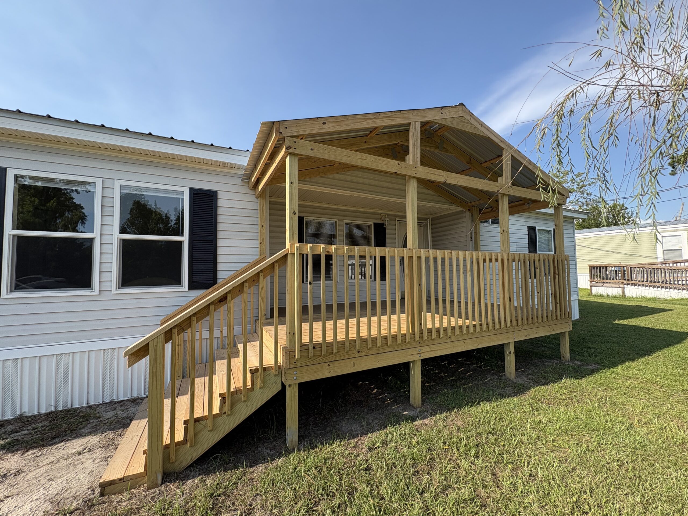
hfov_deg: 102.1
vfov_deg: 85.7
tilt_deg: +3.2
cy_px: 258
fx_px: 278
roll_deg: +0.9
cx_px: 344
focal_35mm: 14
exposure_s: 1/625
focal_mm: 2.22
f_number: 2.2
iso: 40
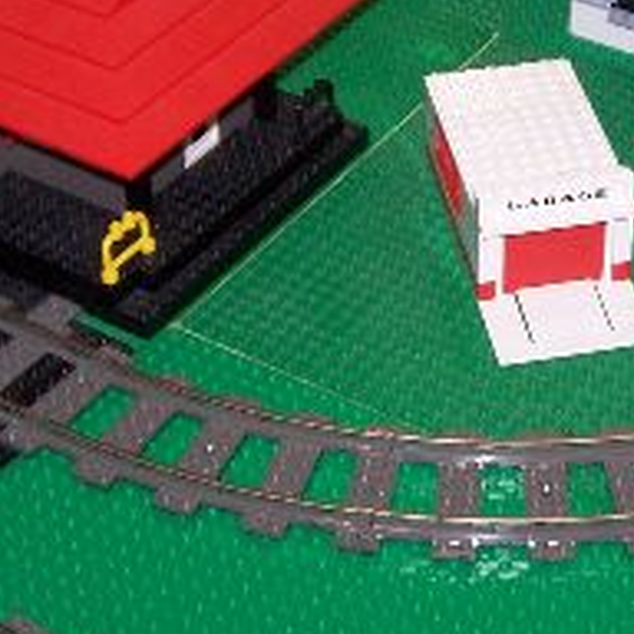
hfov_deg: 17.1
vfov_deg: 17.1
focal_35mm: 101
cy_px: 119
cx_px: 525
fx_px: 2093
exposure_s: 1/60
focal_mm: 6.3
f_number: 2.8
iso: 140
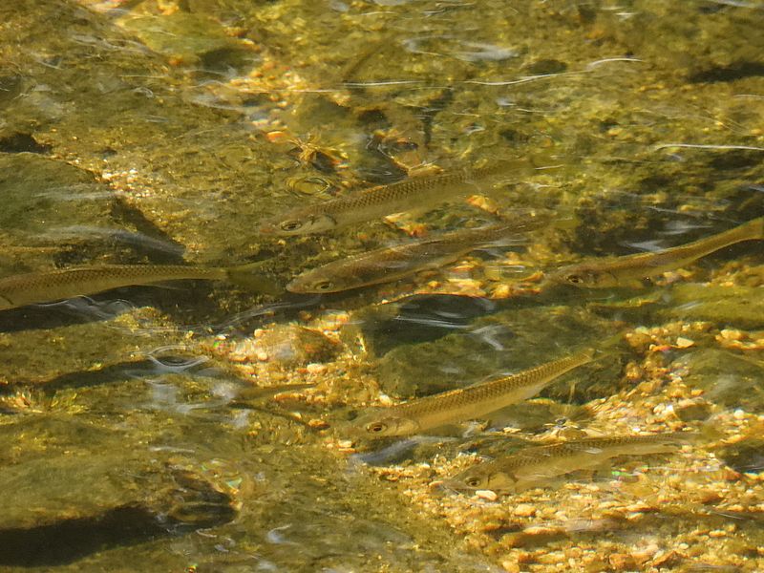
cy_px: 286
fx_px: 22071
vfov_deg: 1.5
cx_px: 382
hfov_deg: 2.0
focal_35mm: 1000
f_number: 5.6
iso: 1600
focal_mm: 178
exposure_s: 1/1600
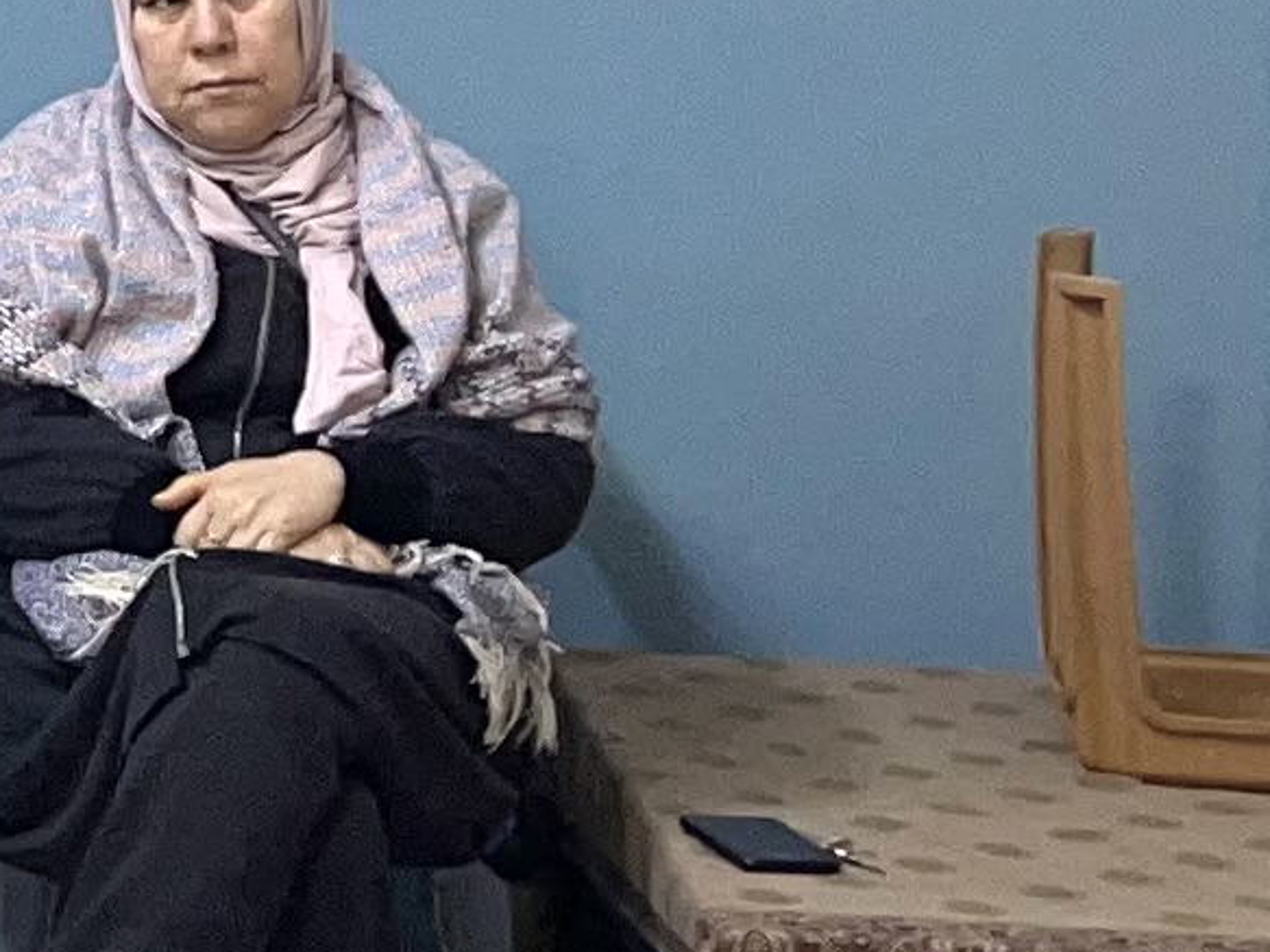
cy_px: -203
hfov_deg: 9.8
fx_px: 6346
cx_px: -2006
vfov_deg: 8.5
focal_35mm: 173
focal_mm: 5.1
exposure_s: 1/100
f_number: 1.6
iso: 40
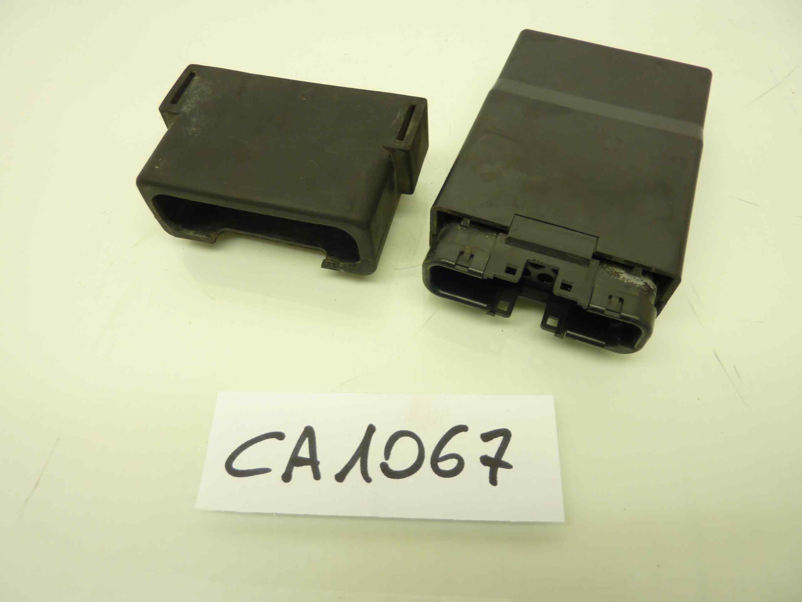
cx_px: 401
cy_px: 301
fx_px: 579
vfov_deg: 54.9
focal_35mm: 25
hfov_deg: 69.4
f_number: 3.3
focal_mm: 4.1
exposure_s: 1/25
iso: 80
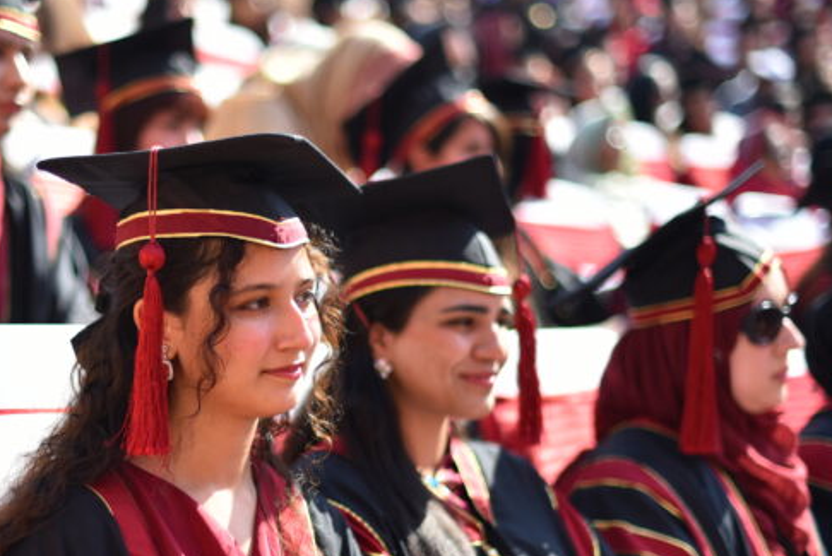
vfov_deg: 17.3
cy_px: 374
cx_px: 284
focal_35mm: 79
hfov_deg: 25.5
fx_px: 1827
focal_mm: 50
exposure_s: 1/2000
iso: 100
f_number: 1.4
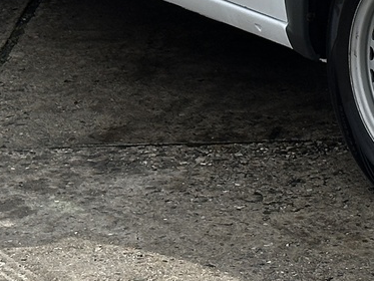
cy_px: -258
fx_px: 2226
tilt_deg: -6.3
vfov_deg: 7.0
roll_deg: -0.5
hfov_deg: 9.5
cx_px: 471
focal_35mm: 206
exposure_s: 1/6623
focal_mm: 6.86
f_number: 1.78
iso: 64
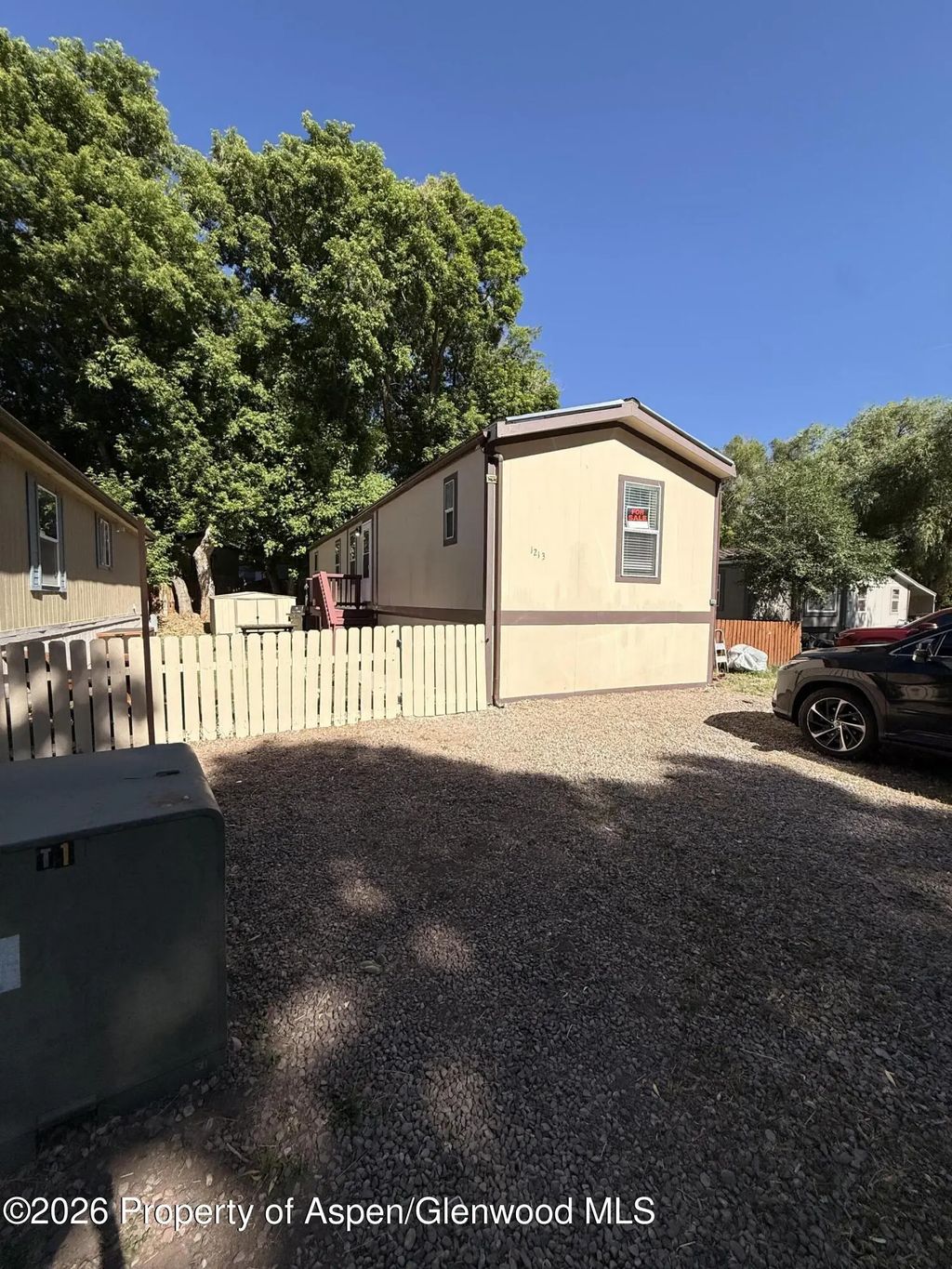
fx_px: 513
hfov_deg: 85.7
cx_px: 476
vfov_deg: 102.1
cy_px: 634
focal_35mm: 14
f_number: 2.2
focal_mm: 2.22
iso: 50
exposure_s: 1/3125
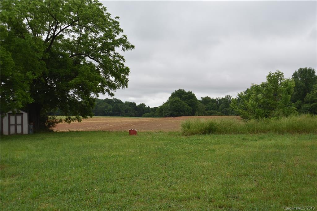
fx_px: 317
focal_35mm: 36
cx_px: 158
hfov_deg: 53.1
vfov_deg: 36.8
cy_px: 106
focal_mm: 24
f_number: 5.6
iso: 100
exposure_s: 1/125
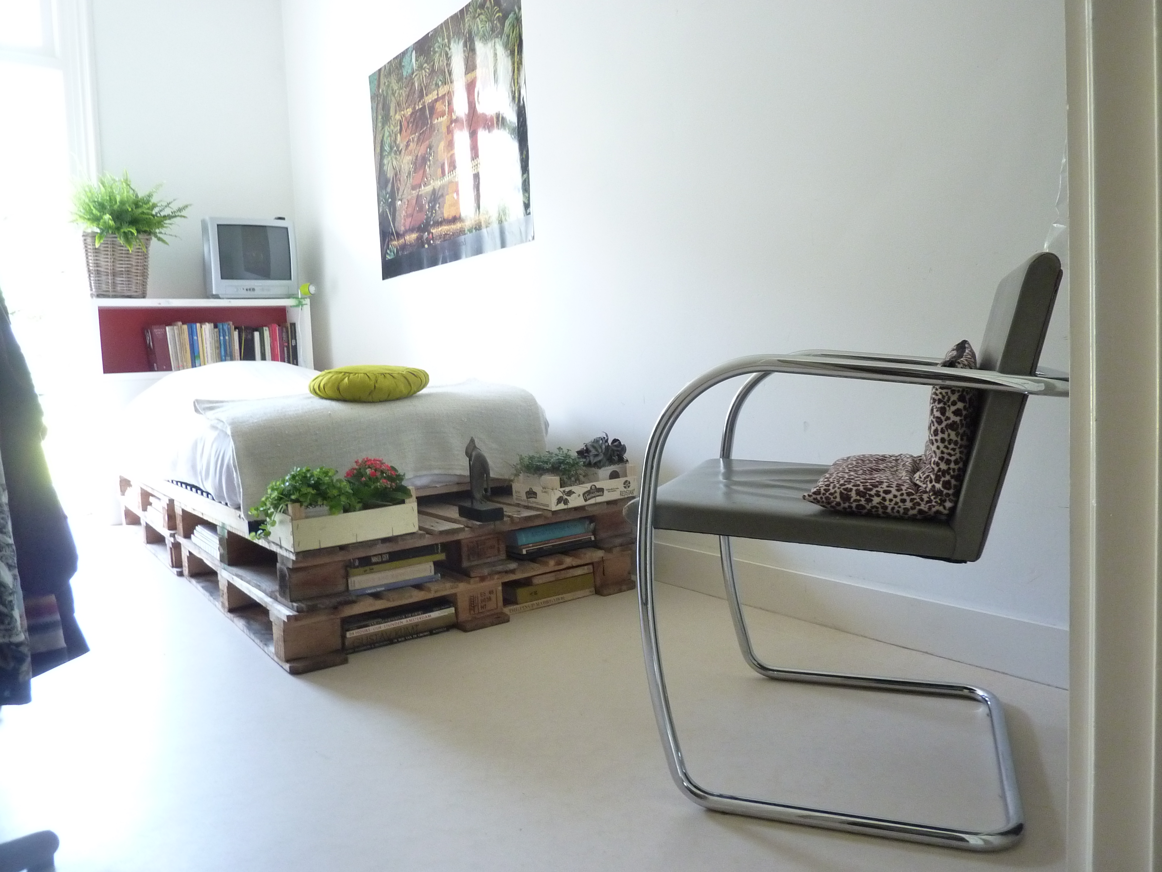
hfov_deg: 69.4
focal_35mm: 25
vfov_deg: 54.9
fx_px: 839
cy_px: 436
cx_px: 581
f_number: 3.3
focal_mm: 4.1
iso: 400
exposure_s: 1/8
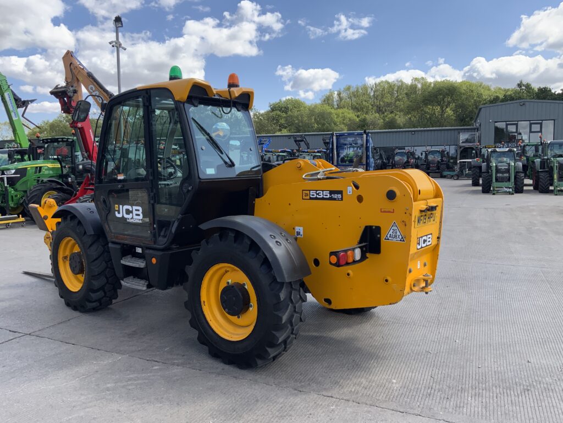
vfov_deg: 48.2
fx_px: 472
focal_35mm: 29
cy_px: 212
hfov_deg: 61.7
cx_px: 282
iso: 16
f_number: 1.8
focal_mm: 3
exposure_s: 1/912
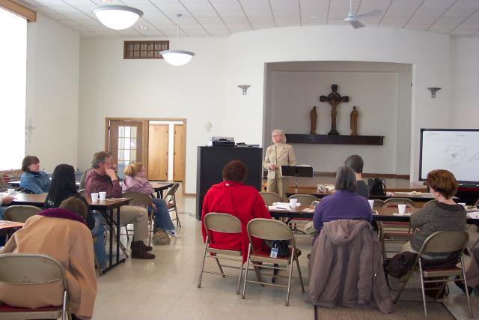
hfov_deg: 50.7
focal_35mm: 38
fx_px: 506
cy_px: 160
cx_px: 240
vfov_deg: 35.1
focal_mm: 8
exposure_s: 1/45
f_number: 2.8
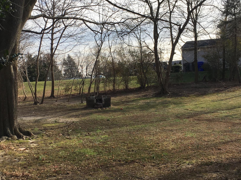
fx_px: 369
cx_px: 107
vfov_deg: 27.5
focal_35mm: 53
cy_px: 103
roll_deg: +2.7
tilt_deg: -1.0
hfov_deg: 36.1
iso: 25
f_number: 2.2
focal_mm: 4.15
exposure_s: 1/1012
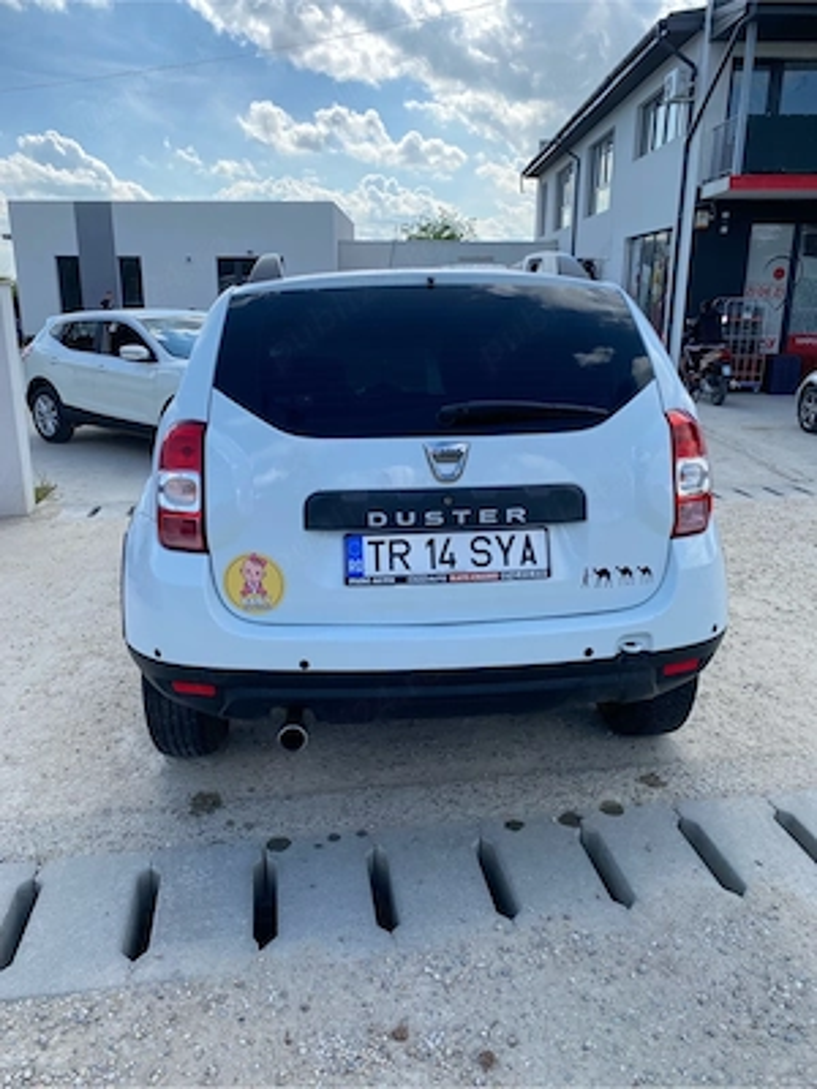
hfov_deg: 53.1
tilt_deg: -16.6
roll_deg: -1.1
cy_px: 544
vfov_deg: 67.3
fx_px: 818
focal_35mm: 26
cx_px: 408
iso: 32
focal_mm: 4.25
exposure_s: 1/1629
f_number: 1.8
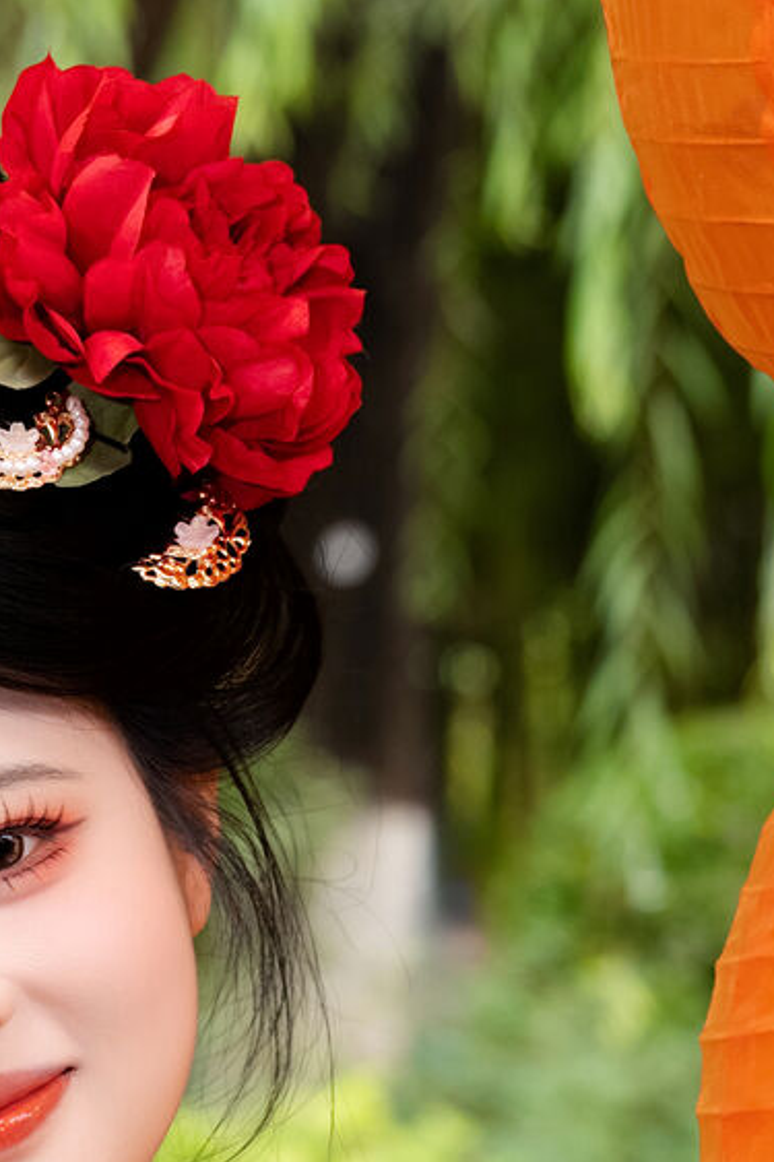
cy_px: 1207
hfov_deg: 7.7
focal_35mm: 179
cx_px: 326
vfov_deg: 11.4
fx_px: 5776
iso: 800
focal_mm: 56
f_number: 4
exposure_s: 1/125
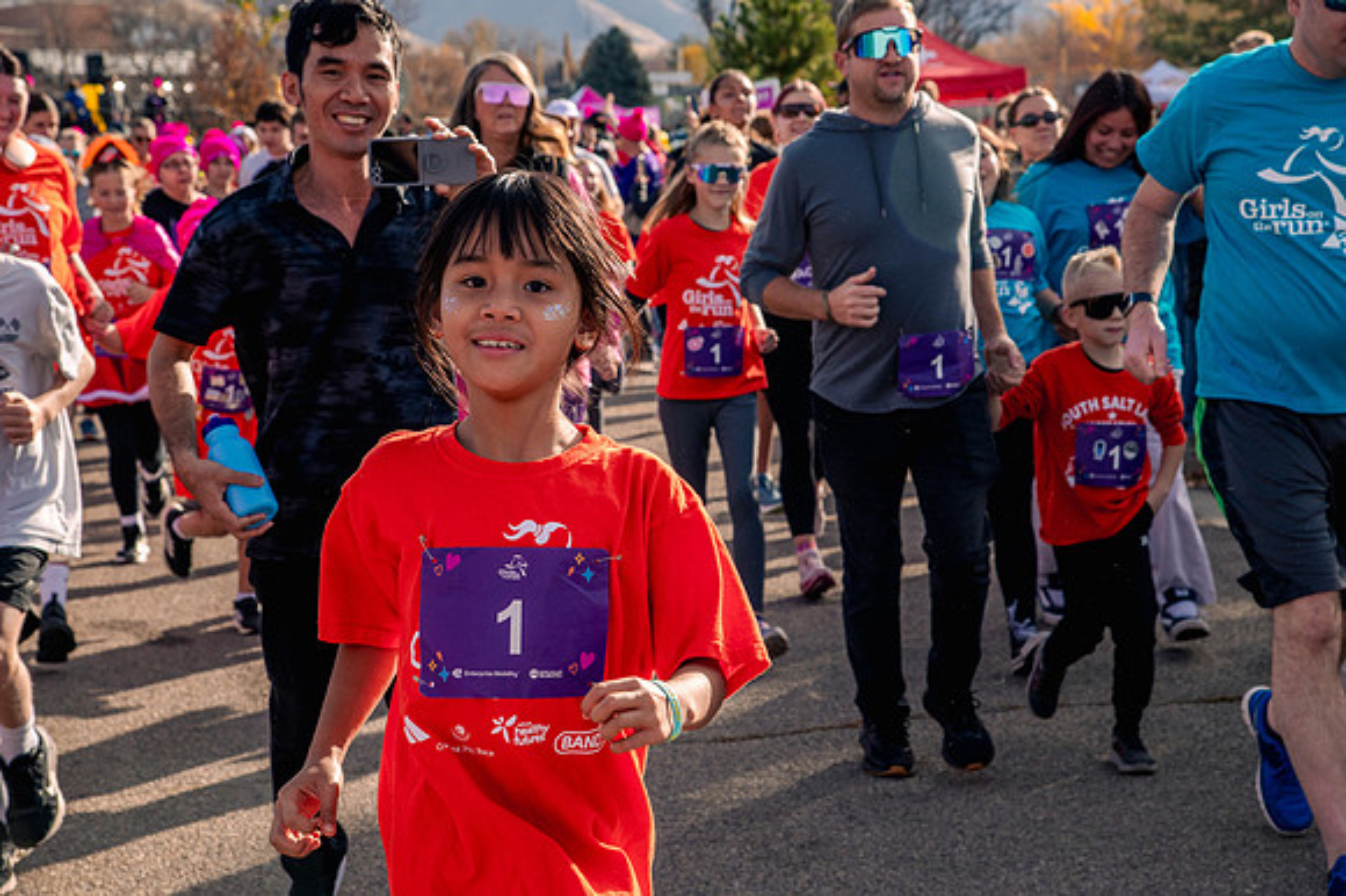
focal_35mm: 82
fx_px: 3064
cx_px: 673
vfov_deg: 16.6
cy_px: 448
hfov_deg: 24.8
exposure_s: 1/1000
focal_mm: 82
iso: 800
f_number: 10
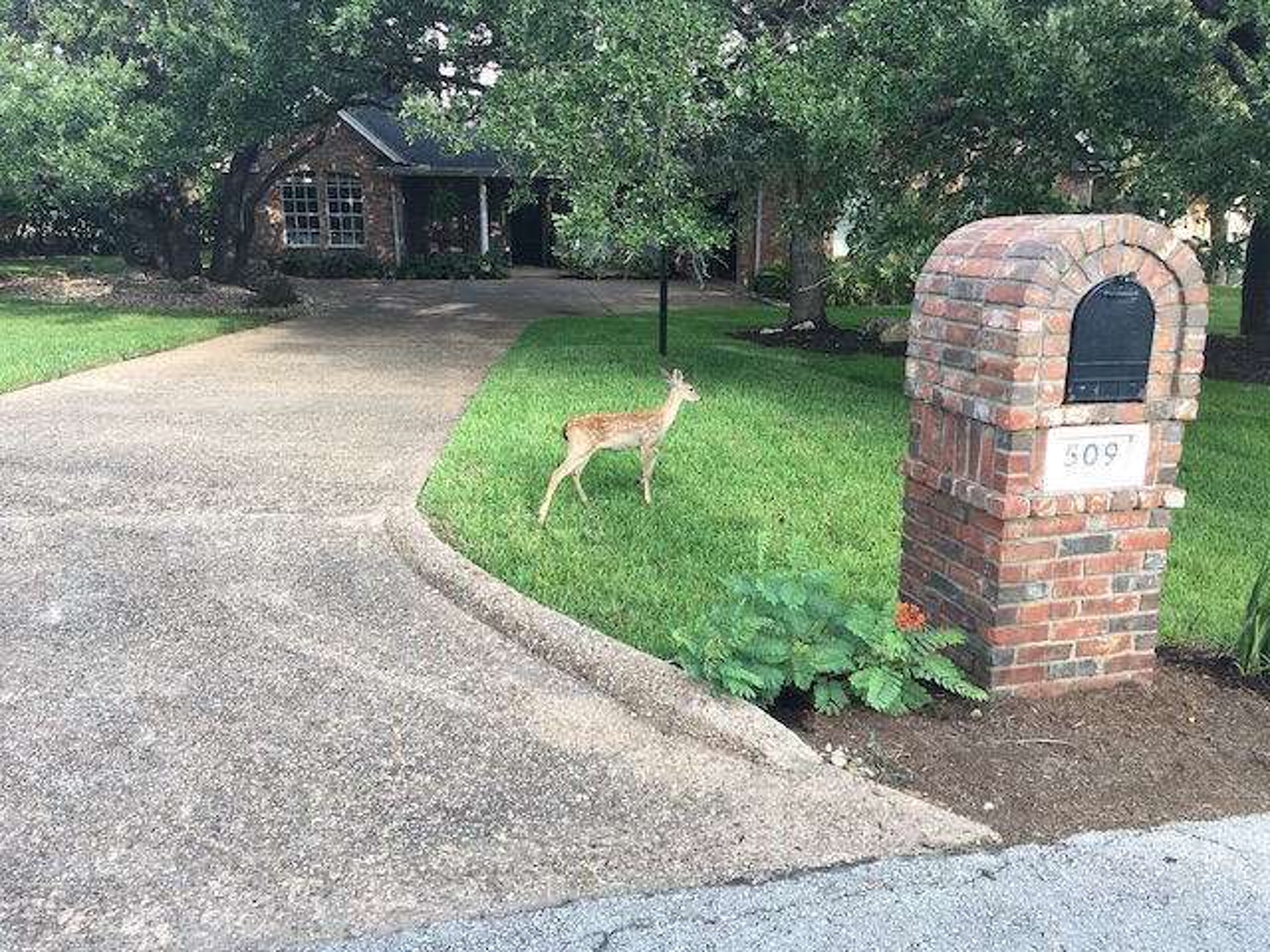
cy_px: 476
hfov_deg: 61.7
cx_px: 635
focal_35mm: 29
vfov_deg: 48.2
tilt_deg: -14.8
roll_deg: +1.4
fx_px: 1064
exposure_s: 1/145
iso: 25
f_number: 2.2
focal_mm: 4.15
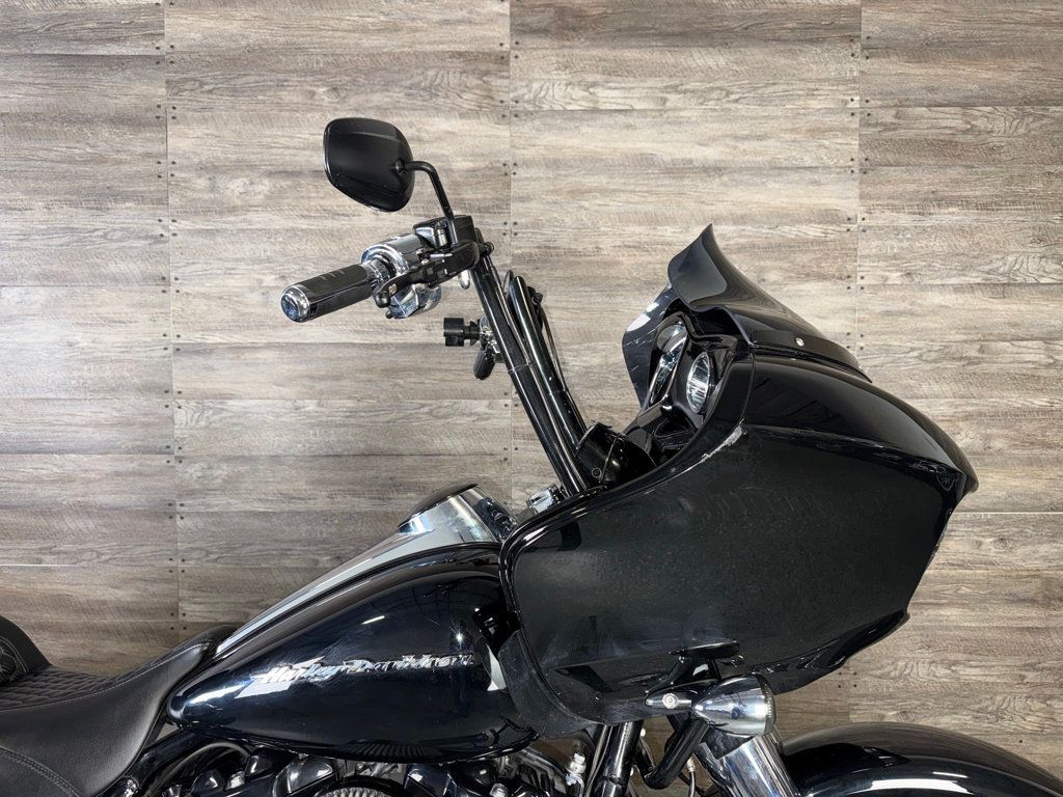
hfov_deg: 71.6
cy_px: 398
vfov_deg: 56.8
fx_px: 737
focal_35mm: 24
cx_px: 532
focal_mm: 6.76
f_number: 1.78
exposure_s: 1/24
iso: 80
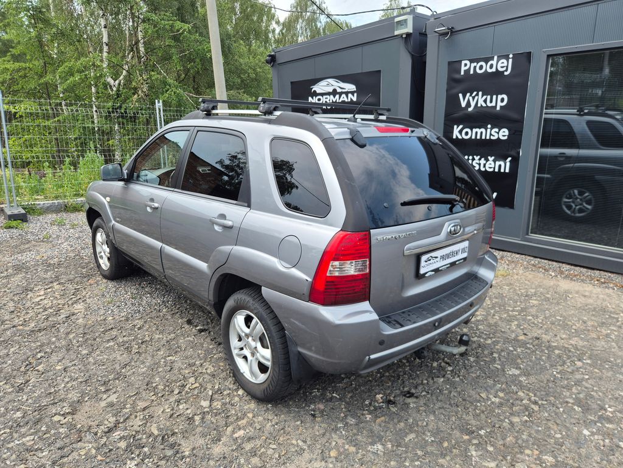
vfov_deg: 58.9
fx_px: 414
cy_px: 234
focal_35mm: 23
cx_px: 312
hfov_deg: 73.9
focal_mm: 5.4
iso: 25
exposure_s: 1/461
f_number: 1.8
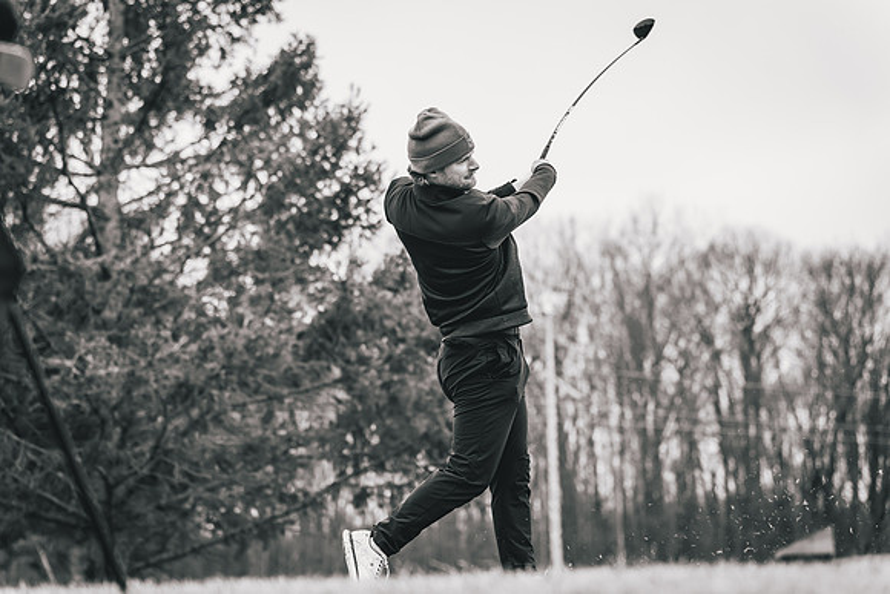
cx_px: 445
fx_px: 2001
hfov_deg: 25.1
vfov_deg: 16.9
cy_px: 297
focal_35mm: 81
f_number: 2.8
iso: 640
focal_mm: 78
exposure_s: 1/3200
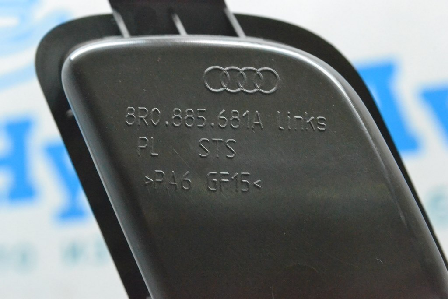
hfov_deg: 24.6
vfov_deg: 16.6
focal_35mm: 82
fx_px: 1027
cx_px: 224
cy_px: 150
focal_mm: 55
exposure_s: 1/100
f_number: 13
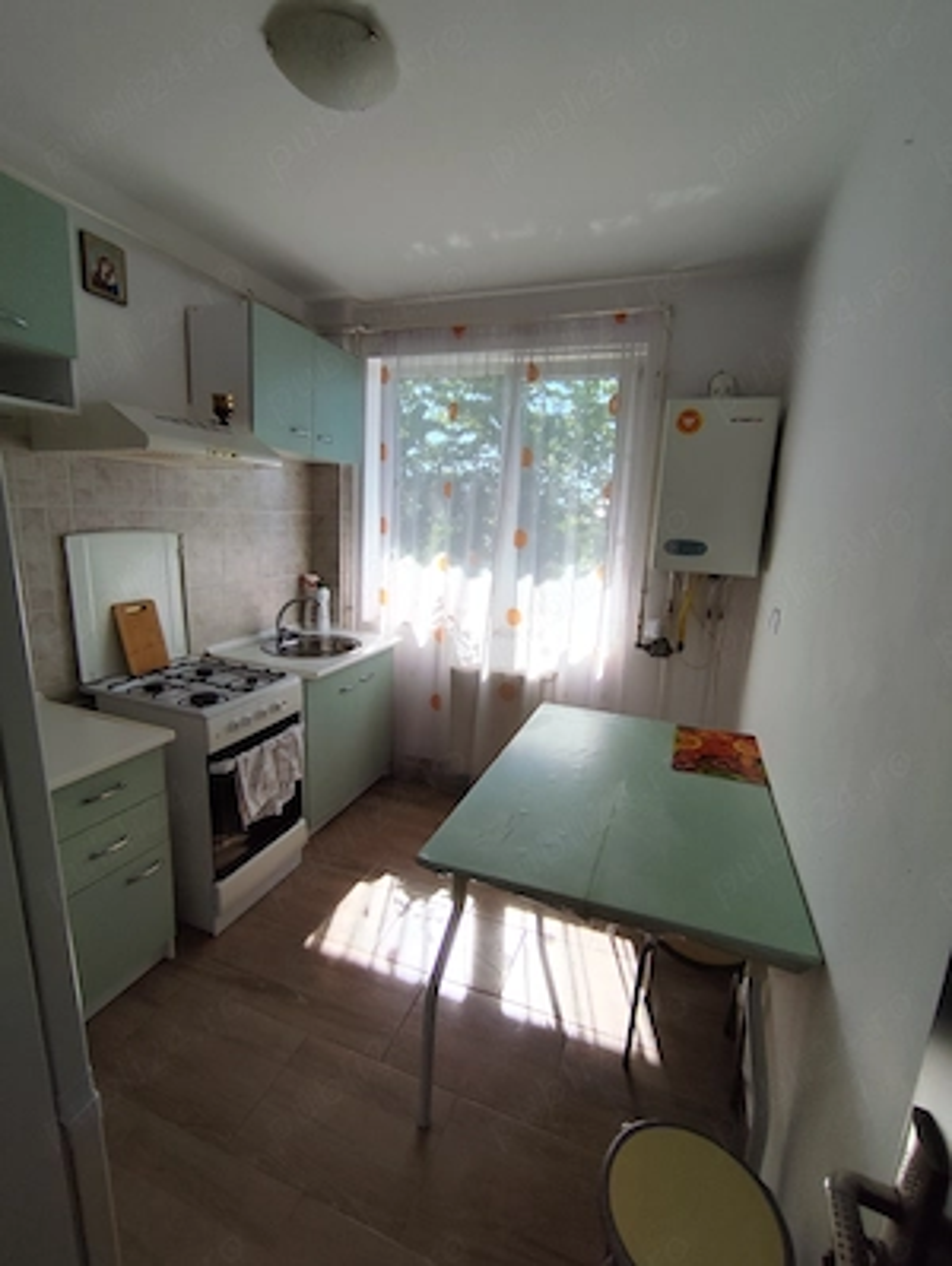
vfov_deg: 94.4
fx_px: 586
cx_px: 476
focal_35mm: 16
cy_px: 633
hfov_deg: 78.2
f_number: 2.2
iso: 50
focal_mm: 1.65
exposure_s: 1/603
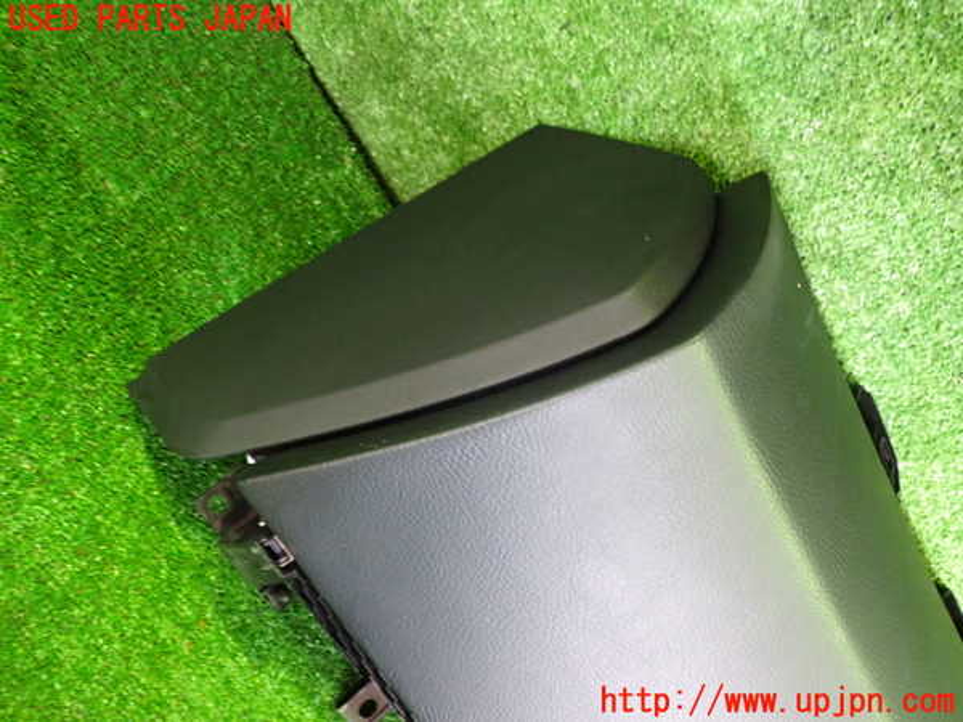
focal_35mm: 30
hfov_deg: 60.0
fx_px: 835
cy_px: 361
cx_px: 482
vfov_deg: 46.8
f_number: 2.3
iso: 800
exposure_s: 1/20
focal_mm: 5.4
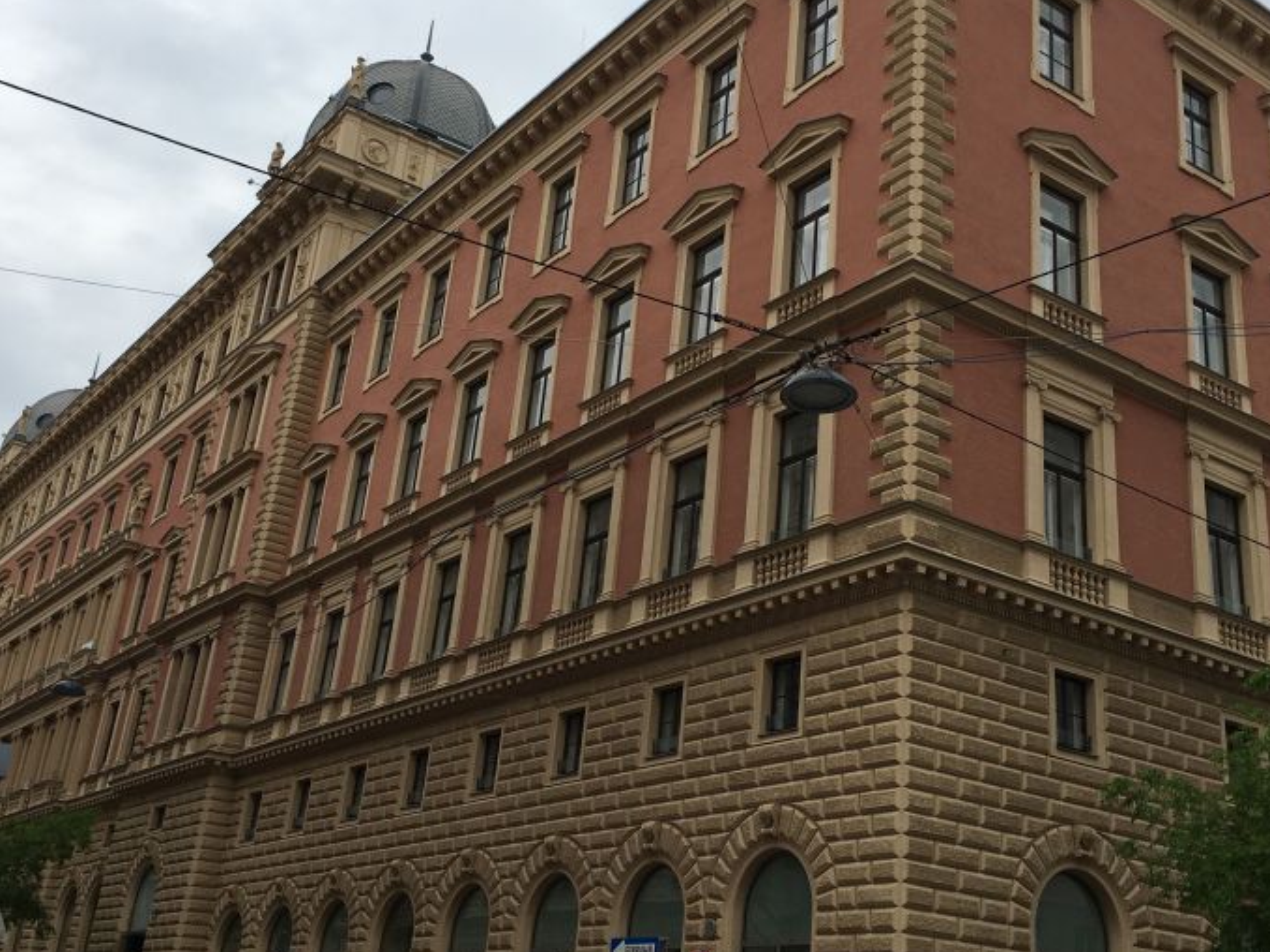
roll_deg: -3.6
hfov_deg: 45.6
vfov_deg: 35.1
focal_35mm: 41
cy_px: 425
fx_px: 1504
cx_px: 744
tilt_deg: +24.6
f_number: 2.2
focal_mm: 4.15
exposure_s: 1/1399
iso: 25
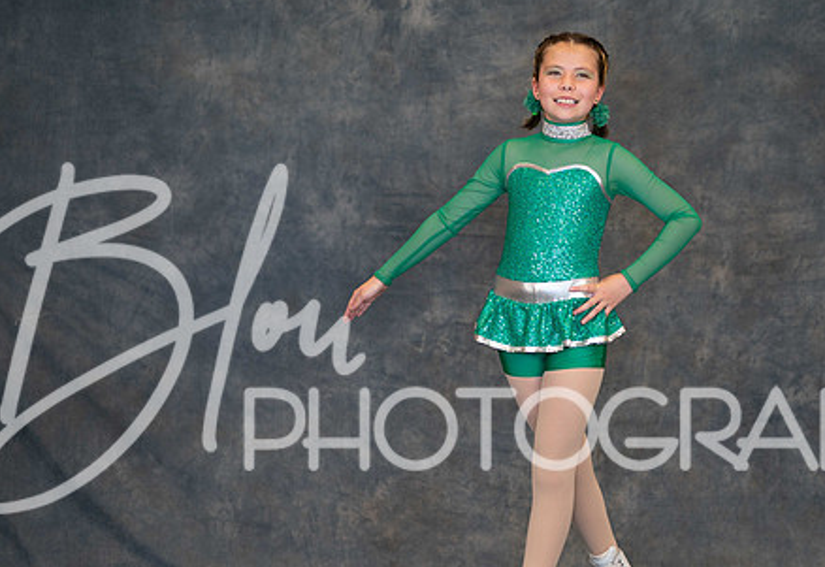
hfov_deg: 16.6
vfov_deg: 11.5
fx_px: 2822
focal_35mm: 122
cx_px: 522
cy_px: 339
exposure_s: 1/160
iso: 320
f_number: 1.8
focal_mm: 85
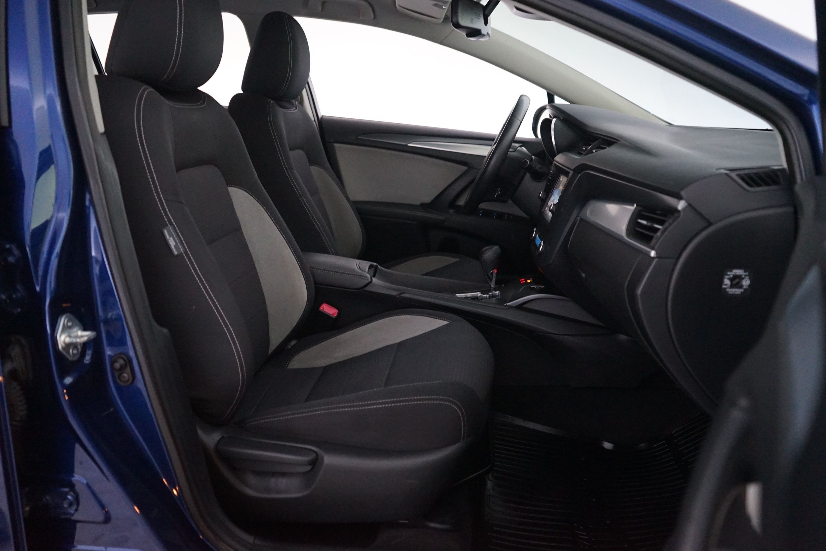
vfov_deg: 46.4
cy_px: 276
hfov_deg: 65.5
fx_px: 642
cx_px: 413
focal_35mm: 28
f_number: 3.5
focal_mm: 28
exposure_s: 1/20
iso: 5000
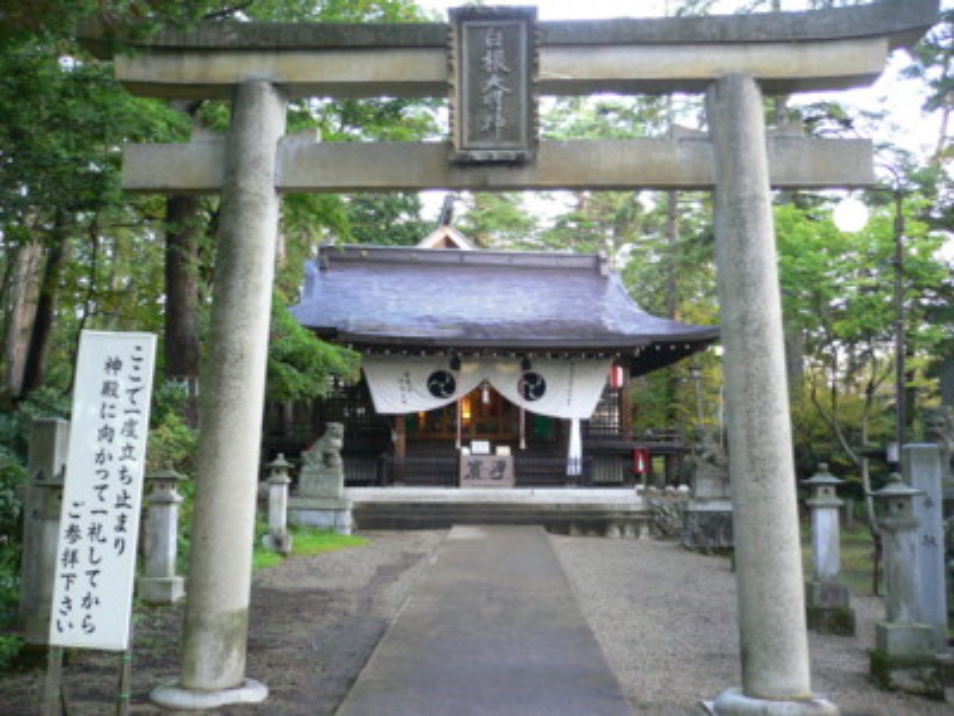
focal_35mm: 35
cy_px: 358
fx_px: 965
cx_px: 477
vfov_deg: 40.7
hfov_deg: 52.6
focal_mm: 5.8
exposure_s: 1/15
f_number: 2.8
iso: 200
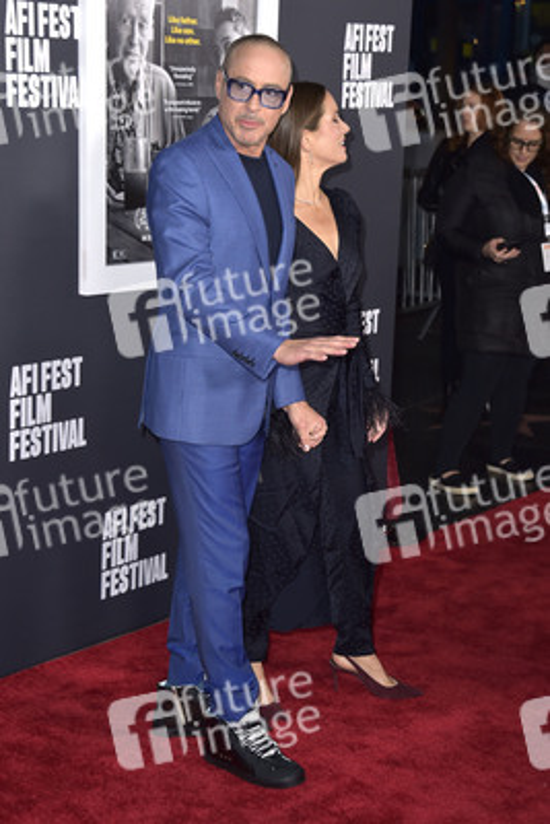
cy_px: 412
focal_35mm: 70
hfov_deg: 19.5
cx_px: 275
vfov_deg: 28.8
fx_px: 1603
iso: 1250
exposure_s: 1/200
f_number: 6.3
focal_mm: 70
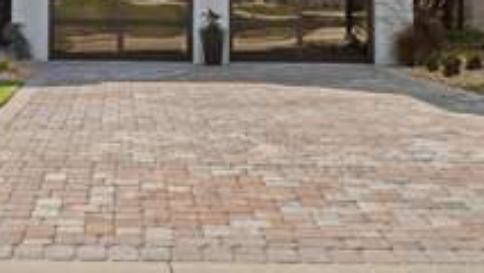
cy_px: -67
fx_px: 937
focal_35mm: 73
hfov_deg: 28.7
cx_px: 157
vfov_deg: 15.8
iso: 800
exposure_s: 1/1600
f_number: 6.3
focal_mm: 31
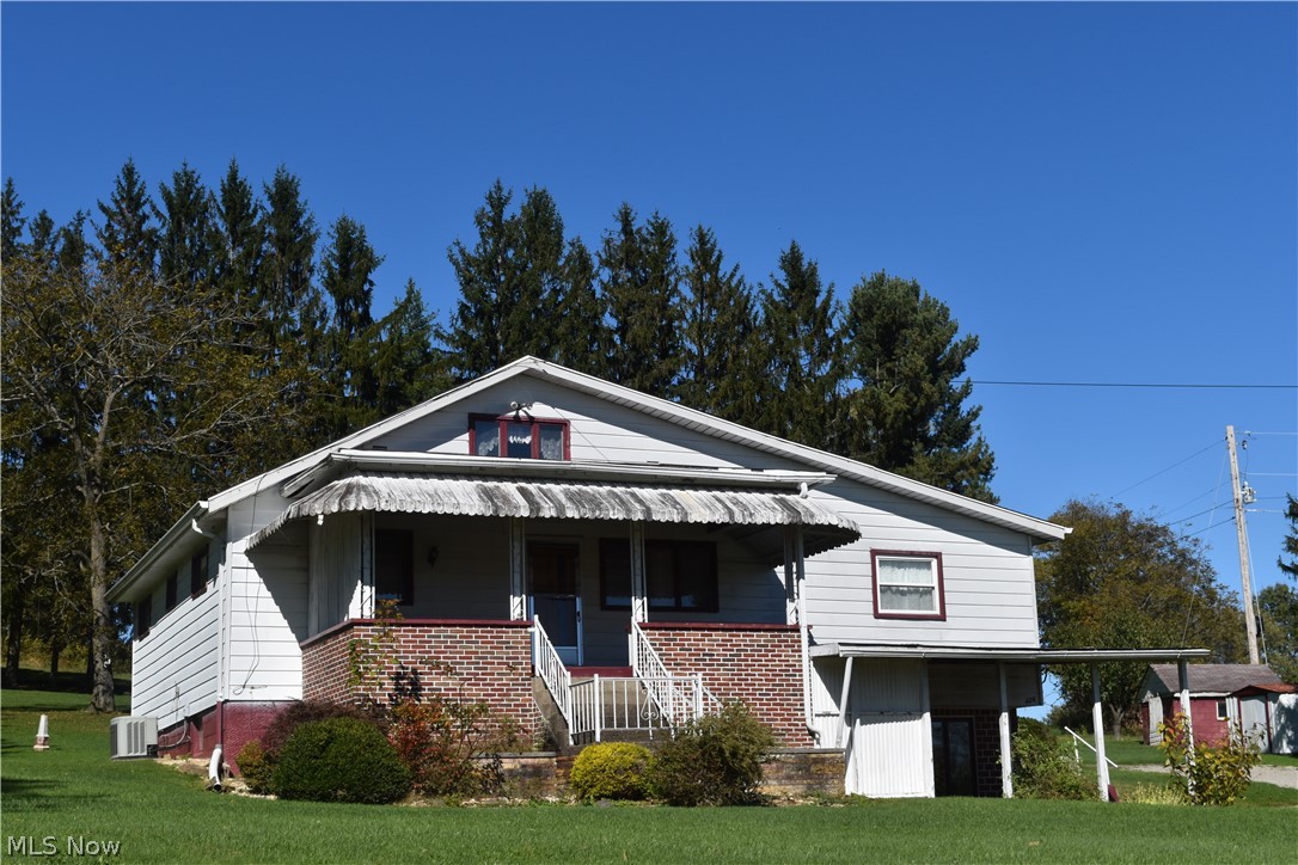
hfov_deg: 37.9
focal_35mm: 52
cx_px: 649
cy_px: 432
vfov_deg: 25.8
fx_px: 1893
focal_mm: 35
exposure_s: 1/500
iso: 200
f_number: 11
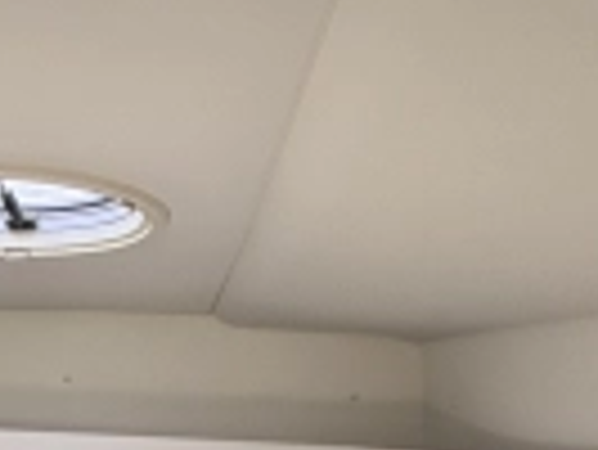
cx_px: -49
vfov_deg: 18.8
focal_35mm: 58
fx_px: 1003
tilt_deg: -25.2
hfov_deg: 30.0
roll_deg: -1.4
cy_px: 835
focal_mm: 2.22
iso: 64
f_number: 2.2
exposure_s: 1/152
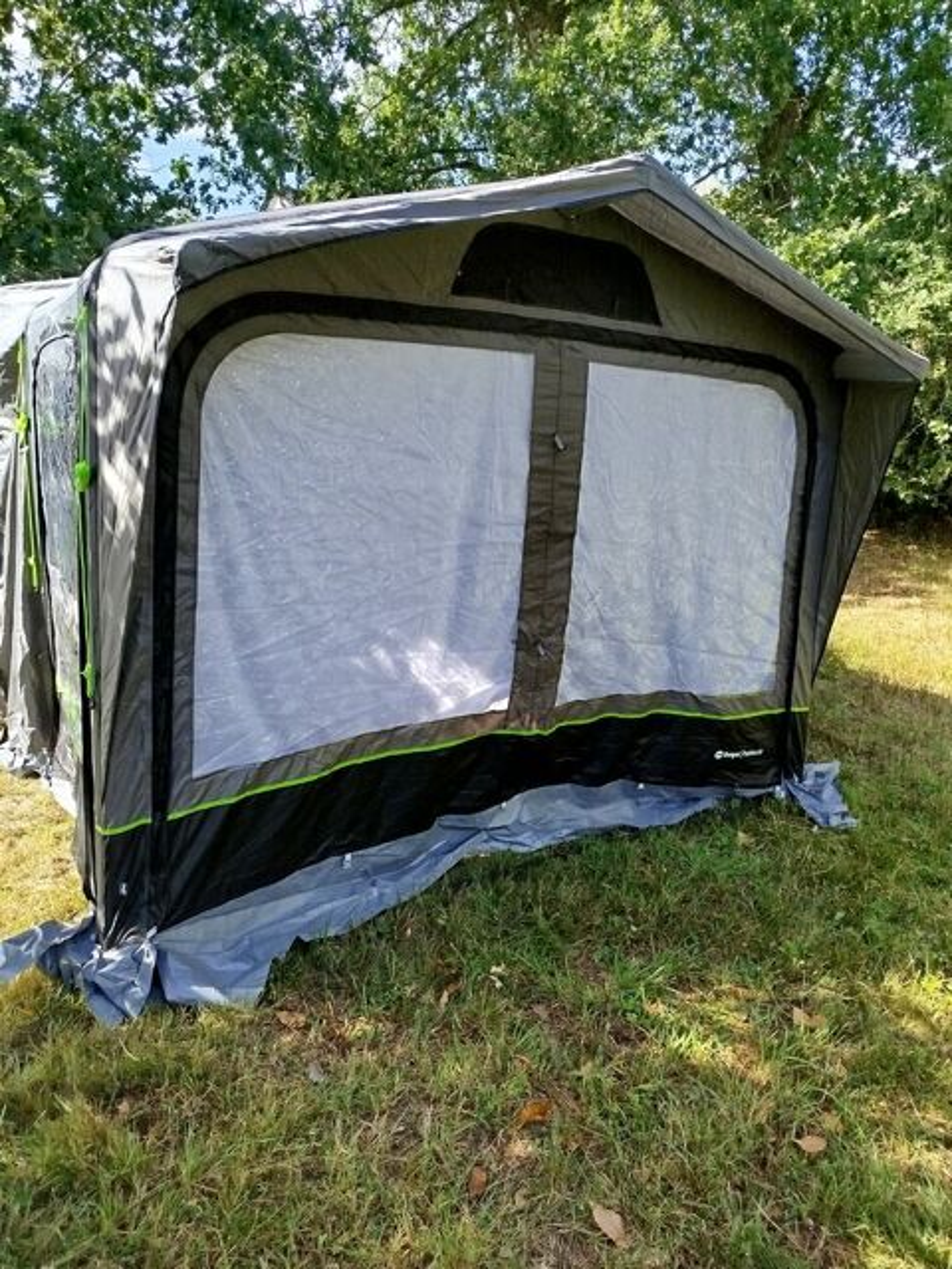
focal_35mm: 24
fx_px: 880
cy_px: 634
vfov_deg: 71.6
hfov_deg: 56.8
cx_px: 476
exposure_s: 1/243
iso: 50
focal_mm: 5.31
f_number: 1.7
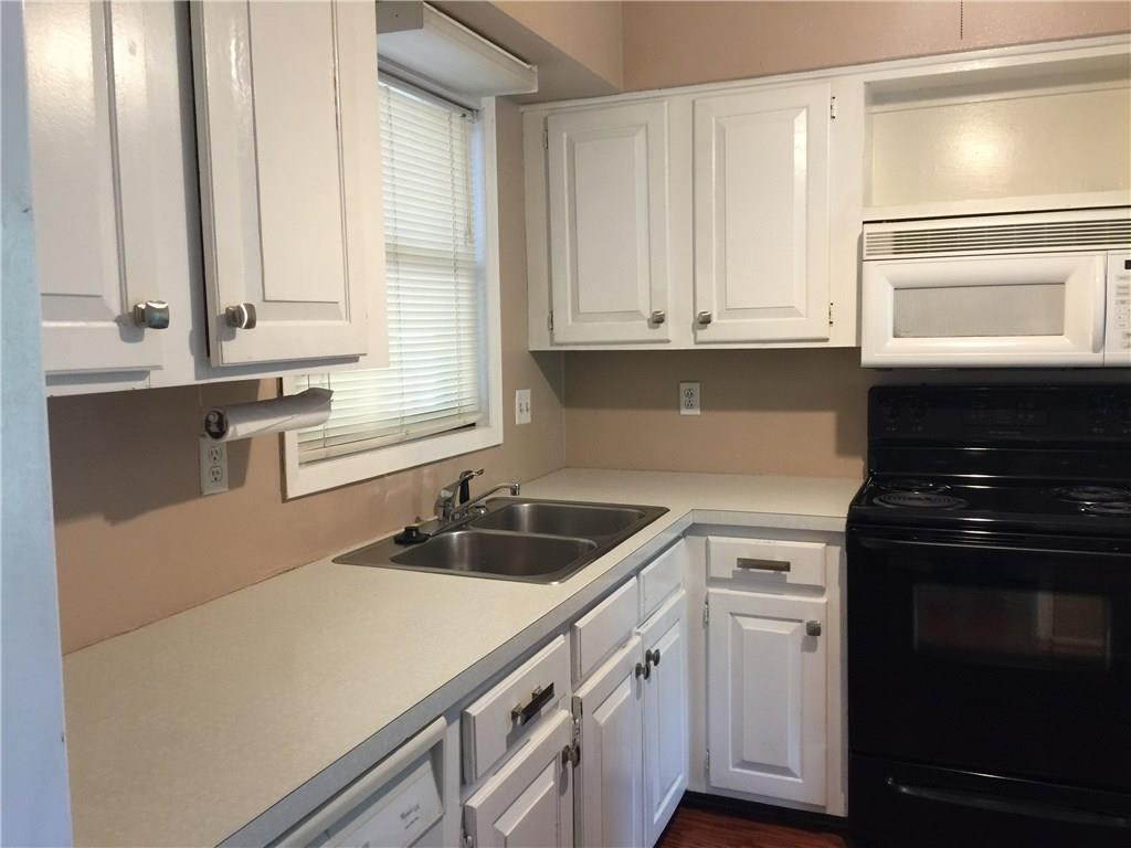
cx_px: 566
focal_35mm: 29
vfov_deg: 48.2
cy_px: 424
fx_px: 948
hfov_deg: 61.7
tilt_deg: -4.7
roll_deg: +0.5
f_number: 2.2
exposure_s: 1/15
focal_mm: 4.15
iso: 64
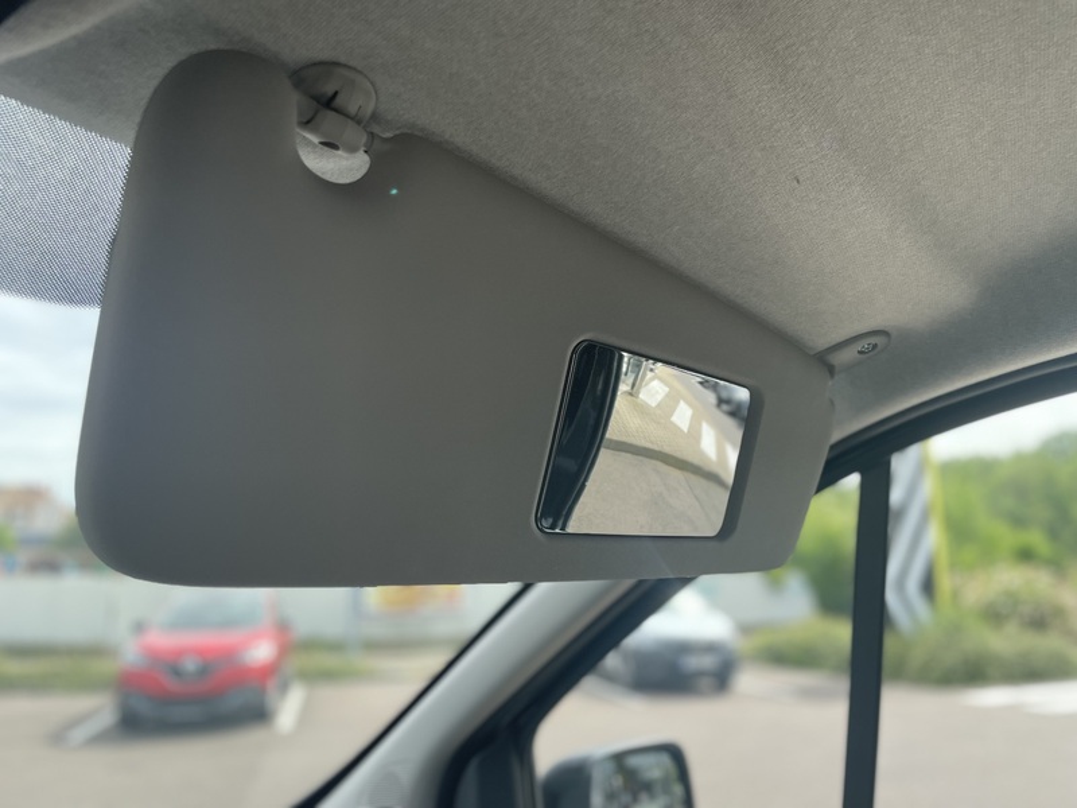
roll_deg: +0.7
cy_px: 404
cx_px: 538
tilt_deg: +10.6
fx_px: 809
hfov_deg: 67.3
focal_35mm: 26
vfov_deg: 53.1
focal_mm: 4.2
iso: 50
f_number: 1.6
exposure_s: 1/842
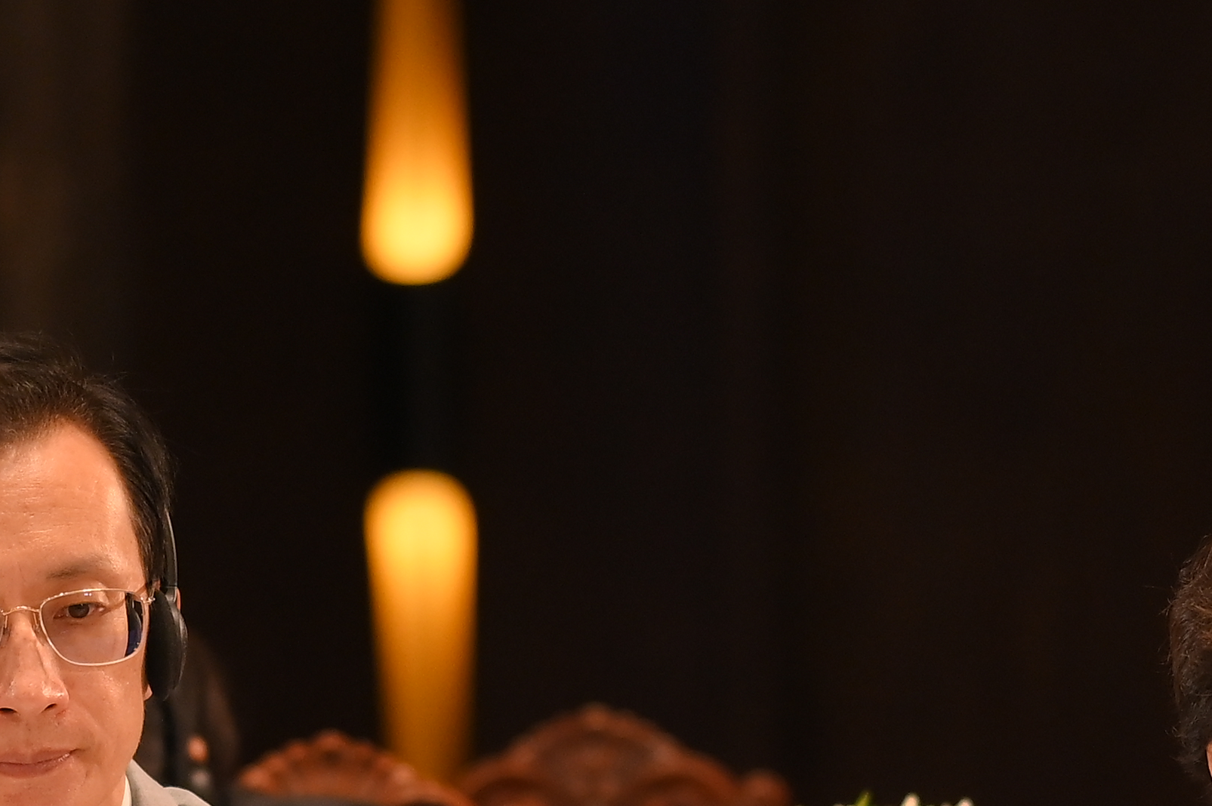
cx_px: 723
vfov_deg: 3.2
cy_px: 589
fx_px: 14400
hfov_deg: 4.8
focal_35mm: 428
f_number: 1.8
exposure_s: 1/800
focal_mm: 85
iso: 640
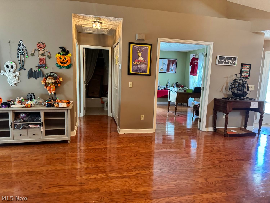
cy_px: 102
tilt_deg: -9.2
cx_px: 135
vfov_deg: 56.8
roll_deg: -2.8
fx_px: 187
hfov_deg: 71.6
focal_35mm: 24
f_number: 1.78
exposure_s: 1/60
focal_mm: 6.76
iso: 640
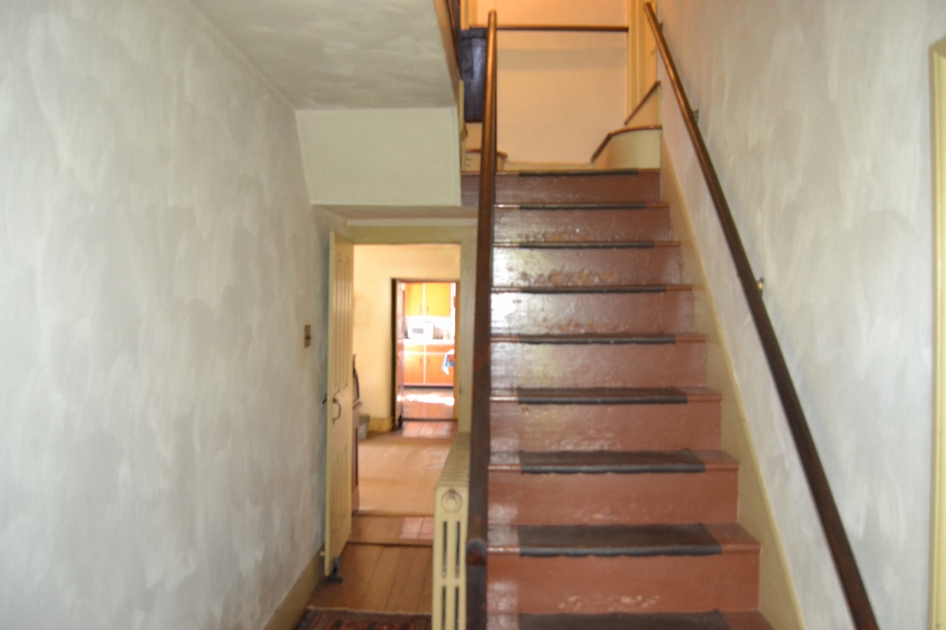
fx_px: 709
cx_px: 473
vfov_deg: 47.9
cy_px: 315
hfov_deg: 67.4
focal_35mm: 27
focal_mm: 18
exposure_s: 1/60
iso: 2200
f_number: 3.5
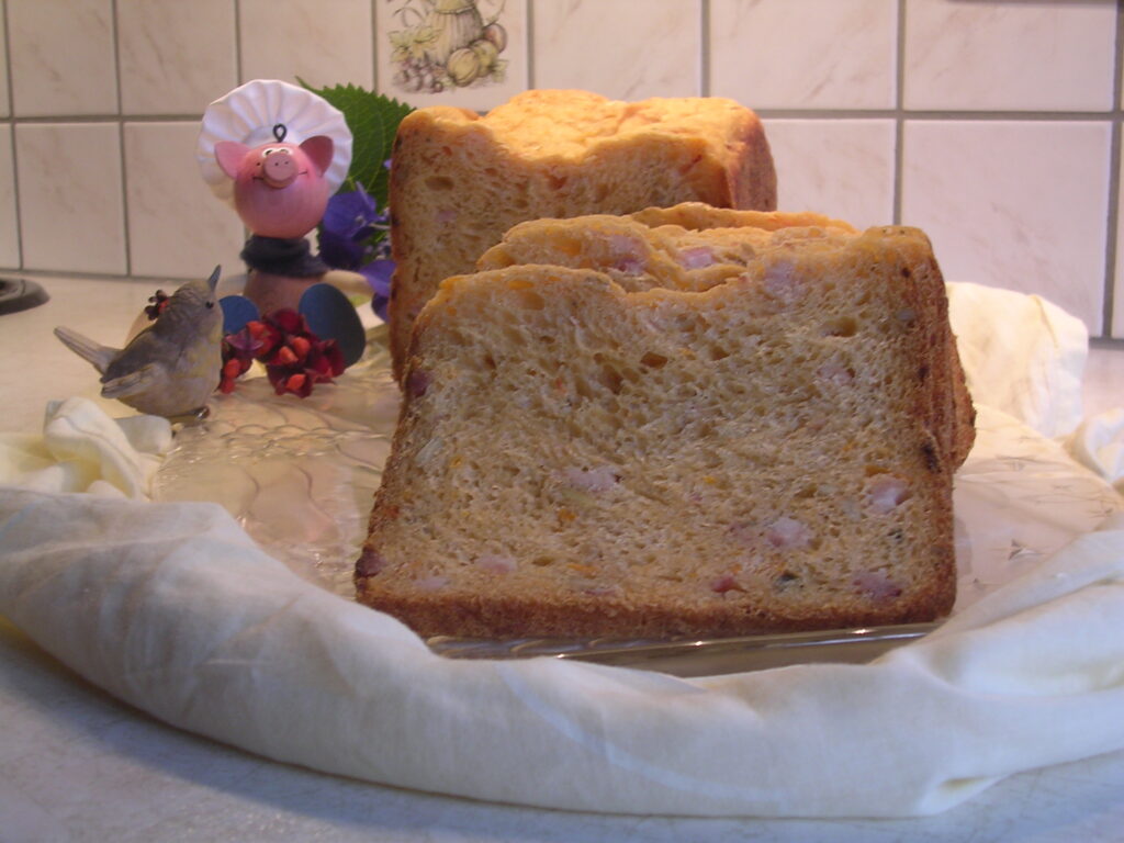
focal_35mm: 49
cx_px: 562
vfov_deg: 29.7
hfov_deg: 38.9
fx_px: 1591
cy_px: 422
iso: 100
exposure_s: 1/31.3
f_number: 3.1
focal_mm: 7.5
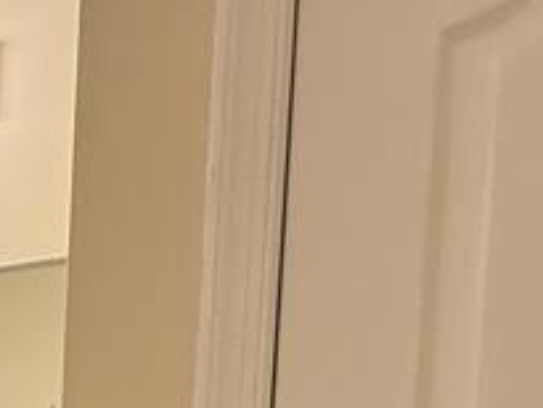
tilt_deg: -3.5
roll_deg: -0.8
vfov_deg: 17.5
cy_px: 713
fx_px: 1099
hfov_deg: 19.7
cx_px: -458
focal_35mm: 70
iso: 400
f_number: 2.2
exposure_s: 1/60
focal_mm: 2.22
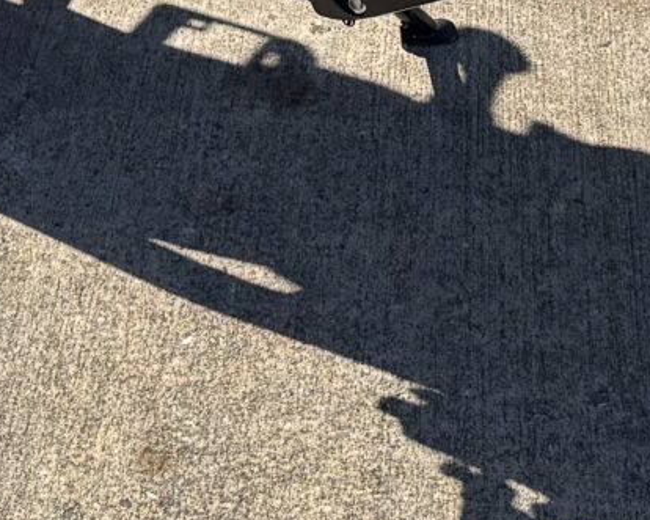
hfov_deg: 13.3
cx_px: 380
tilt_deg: -21.0
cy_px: -617
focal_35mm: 145
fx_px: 2789
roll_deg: -0.4
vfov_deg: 9.7
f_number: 1.78
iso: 80
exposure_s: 1/2331
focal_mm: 6.76
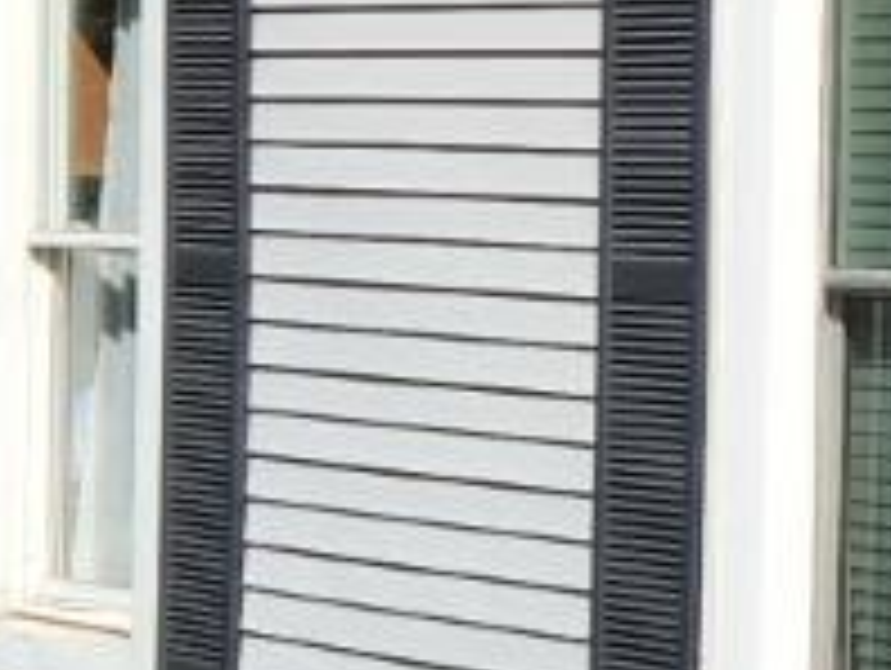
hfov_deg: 10.5
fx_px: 4484
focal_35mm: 174
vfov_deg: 8.6
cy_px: 384
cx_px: 1742
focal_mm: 5.4
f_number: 1.8
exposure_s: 1/2163
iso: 20
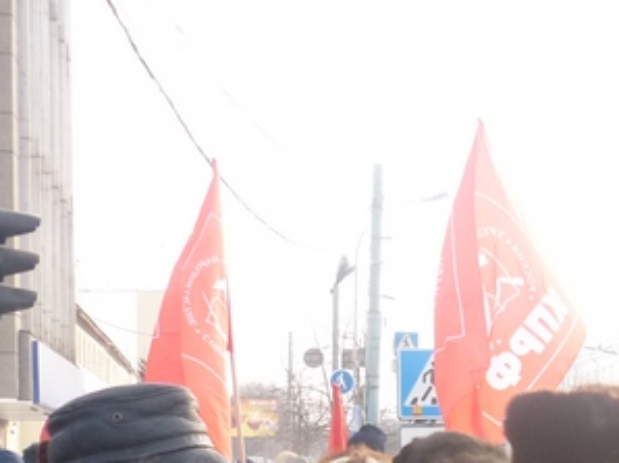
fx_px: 1465
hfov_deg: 23.2
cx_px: 569
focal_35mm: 82
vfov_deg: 17.3
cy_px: 526
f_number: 2.8
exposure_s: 1/250
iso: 160
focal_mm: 5.5
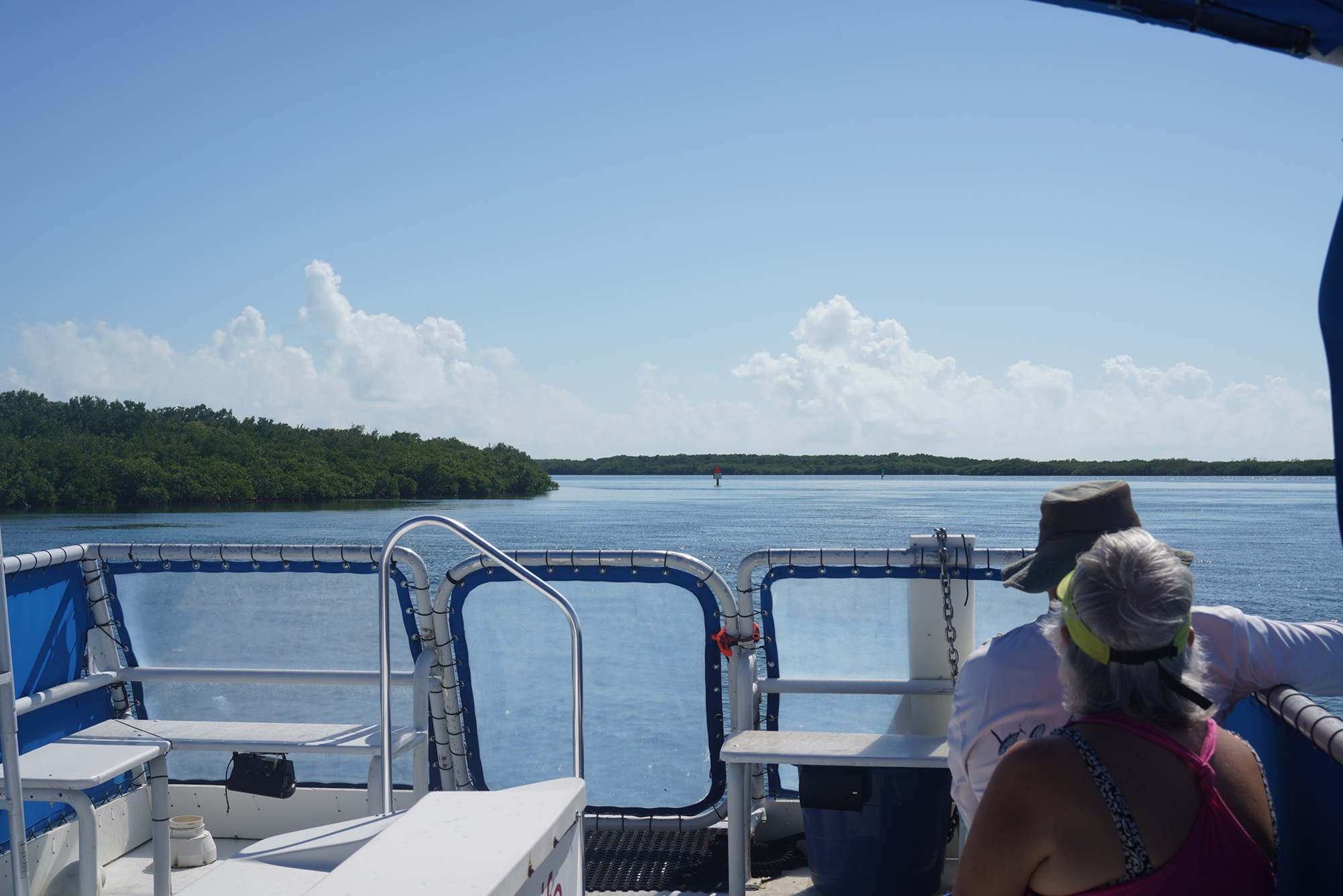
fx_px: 1828
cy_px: 448
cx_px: 672
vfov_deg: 27.5
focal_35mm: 49
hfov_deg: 40.3
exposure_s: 1/320
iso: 100
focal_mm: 49
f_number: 11
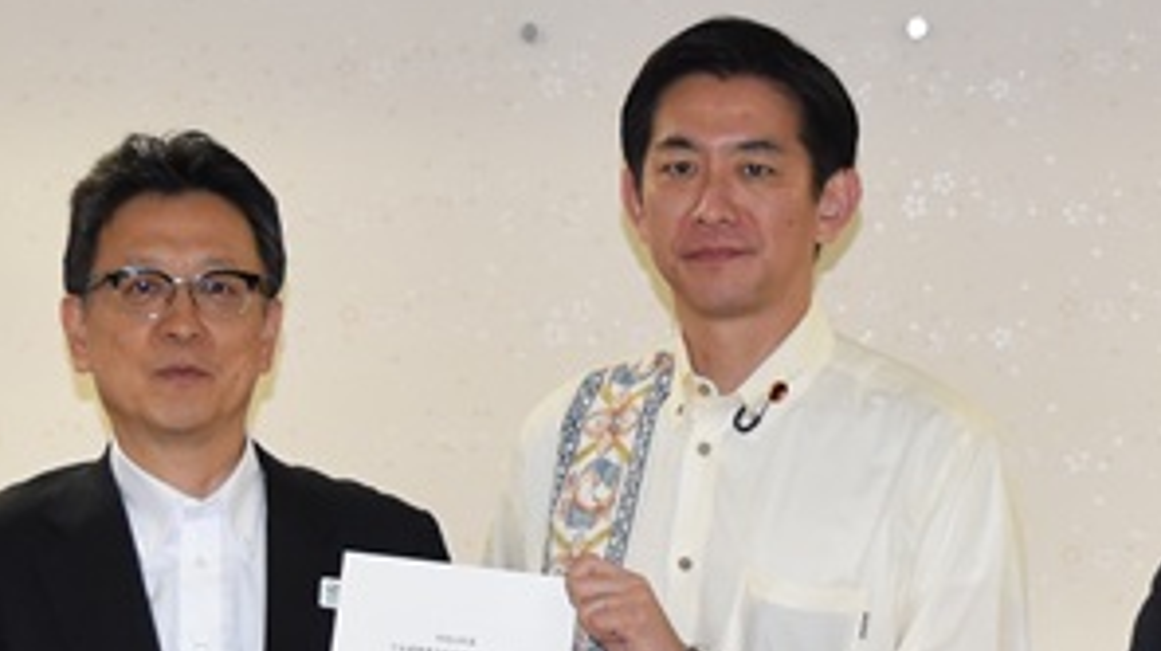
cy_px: 469
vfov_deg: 7.1
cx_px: 761
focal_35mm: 170
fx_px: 5230
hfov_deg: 12.7
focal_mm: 32
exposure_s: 1/100
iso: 800
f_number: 5
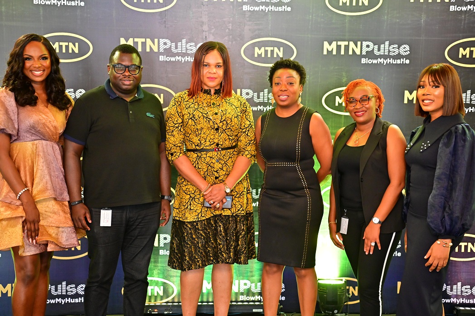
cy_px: 158
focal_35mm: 50
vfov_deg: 27.0
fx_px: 659
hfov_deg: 39.6
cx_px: 238
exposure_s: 1/160
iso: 3200
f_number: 3.5
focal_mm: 50
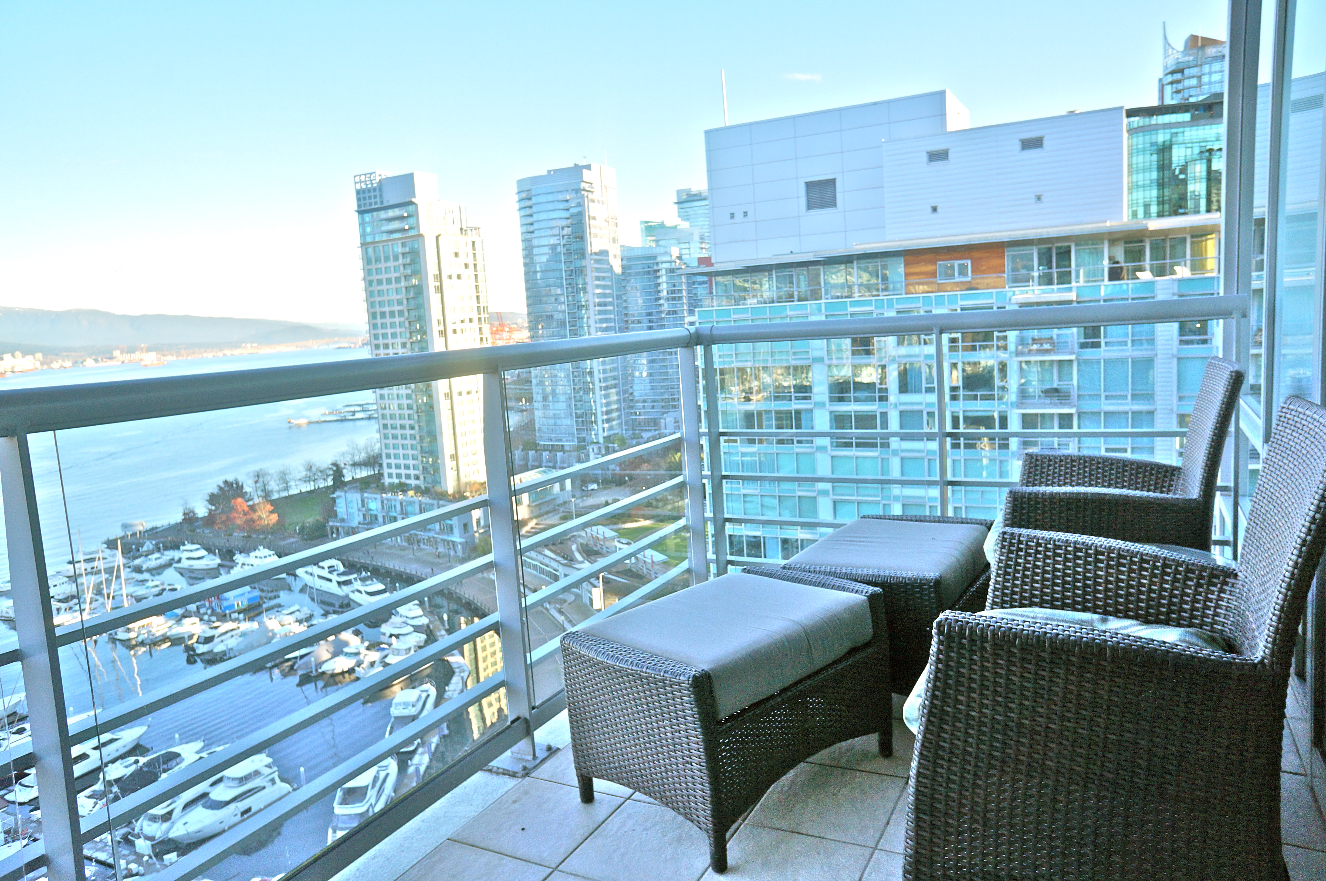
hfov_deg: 73.8
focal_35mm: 24
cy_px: 440
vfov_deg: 53.0
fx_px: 883
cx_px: 663
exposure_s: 1/250
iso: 200
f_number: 8
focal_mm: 16
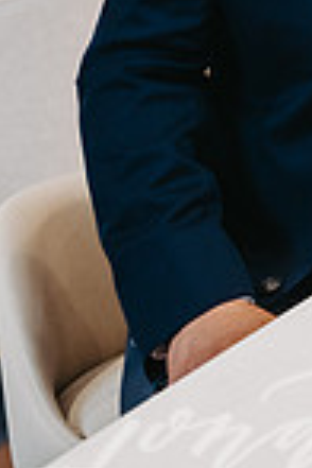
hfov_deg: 6.3
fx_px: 2795
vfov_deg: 9.4
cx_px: 423
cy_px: -156
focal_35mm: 215
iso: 1000
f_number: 4.5
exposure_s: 1/100
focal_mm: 70
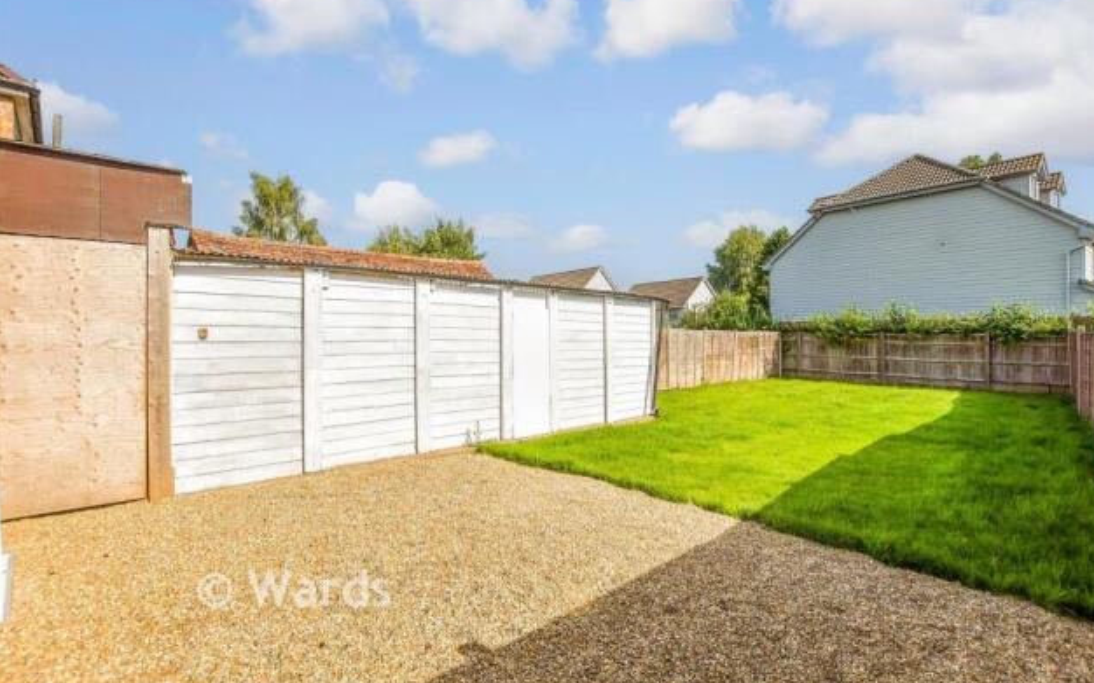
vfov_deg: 71.2
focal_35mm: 16
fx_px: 477
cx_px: 569
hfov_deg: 97.8
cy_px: 328
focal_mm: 10
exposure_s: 1/1000
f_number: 8
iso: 320
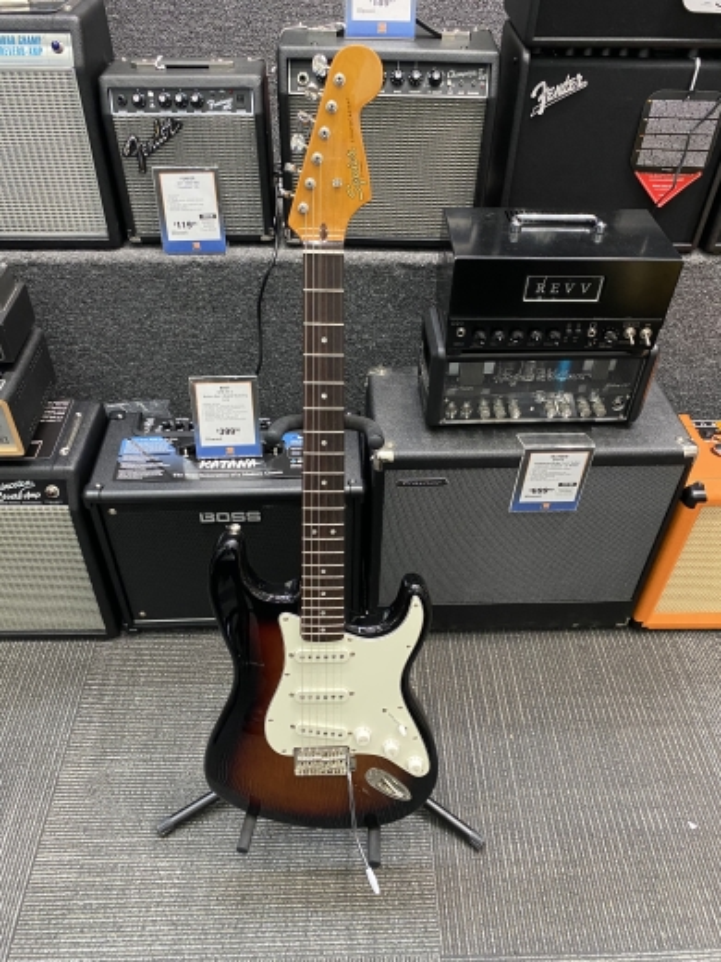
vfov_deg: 67.3
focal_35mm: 26
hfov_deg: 53.1
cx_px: 360
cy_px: 481
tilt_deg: -42.1
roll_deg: -1.1
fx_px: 722
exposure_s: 1/60
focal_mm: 4.25
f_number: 1.8
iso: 500
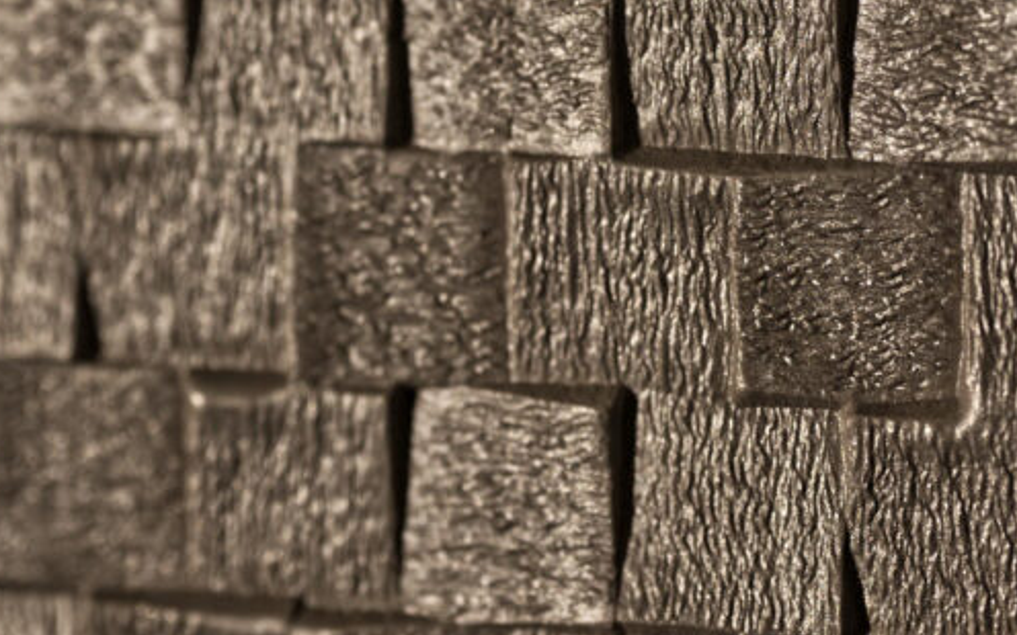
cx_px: 414
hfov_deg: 14.1
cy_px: -200
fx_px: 4102
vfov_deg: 8.7
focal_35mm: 148
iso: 100
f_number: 5
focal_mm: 50
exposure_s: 1/200
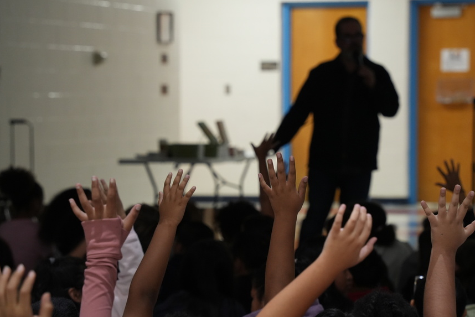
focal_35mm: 167
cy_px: 166
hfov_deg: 12.3
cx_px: 272
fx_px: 2204
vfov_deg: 8.2
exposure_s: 1/80
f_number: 6.3
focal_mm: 140
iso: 3200
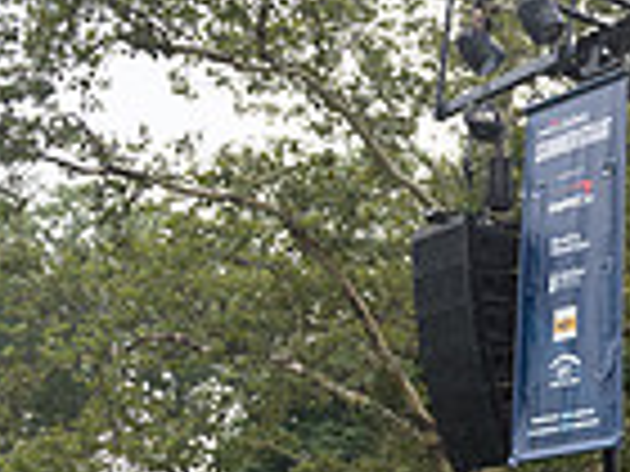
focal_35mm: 120
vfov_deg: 11.9
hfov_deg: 14.4
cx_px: 1135
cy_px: 669
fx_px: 2184
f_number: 4
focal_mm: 27
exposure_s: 1/200
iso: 200
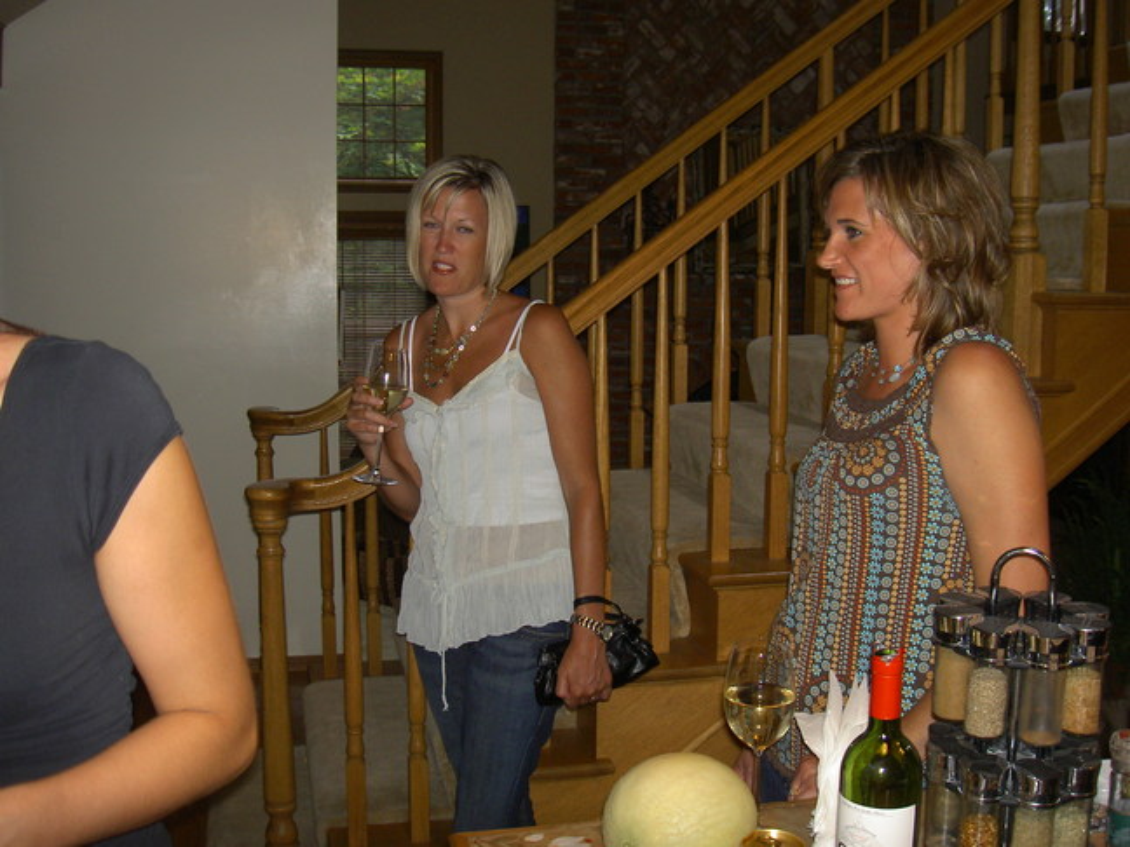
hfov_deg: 47.9
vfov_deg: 36.8
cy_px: 424
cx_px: 565
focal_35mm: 39
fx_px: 1273
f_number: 2.8
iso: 100
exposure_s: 1/60
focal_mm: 8
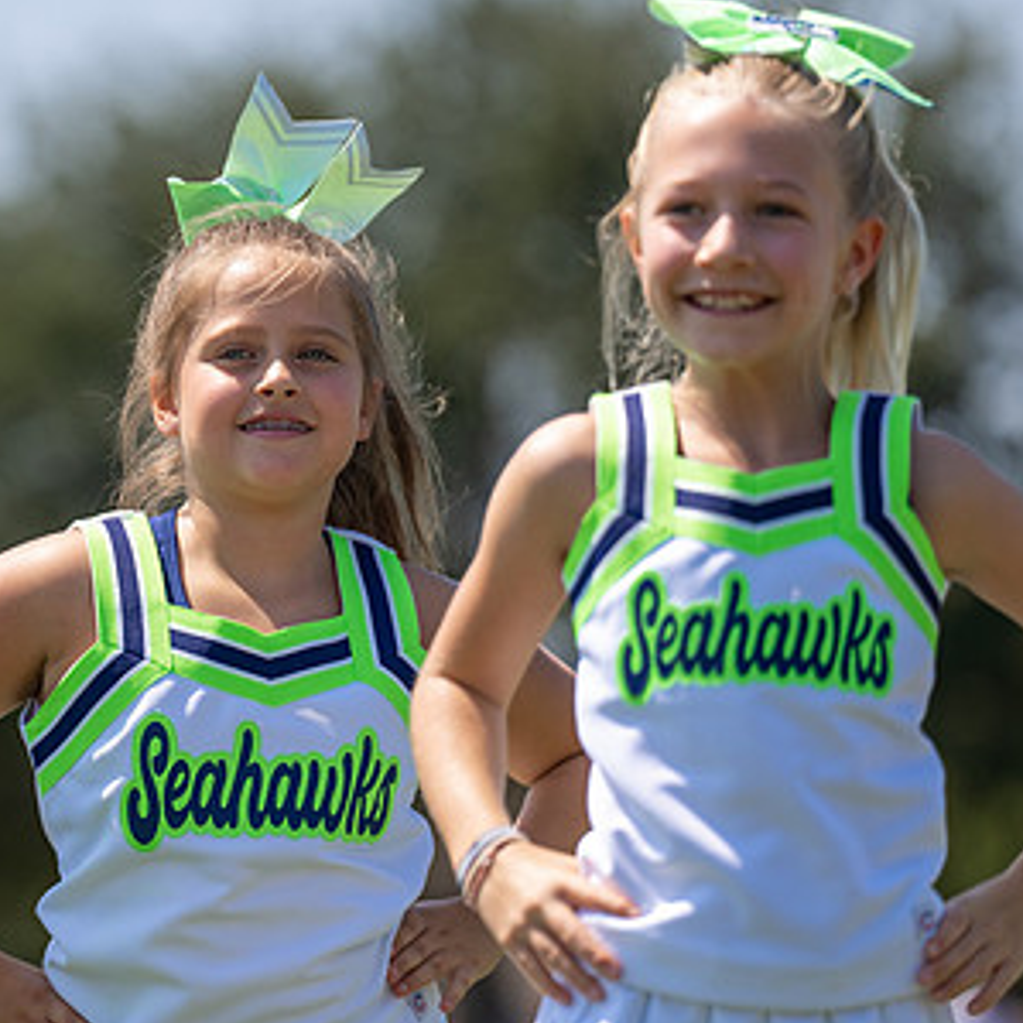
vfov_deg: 5.2
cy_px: 619
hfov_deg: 5.1
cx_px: 188
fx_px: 11368
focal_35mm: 340
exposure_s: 1/1600
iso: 100
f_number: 2.8
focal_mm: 191
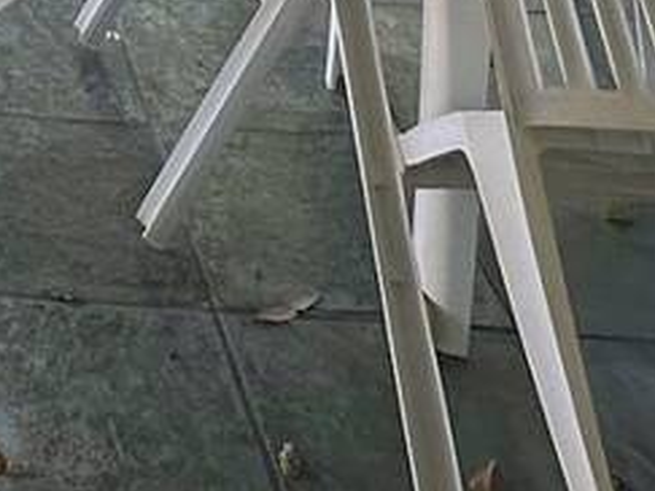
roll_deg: +0.6
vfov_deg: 11.5
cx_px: -402
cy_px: -936
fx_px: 1570
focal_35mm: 83
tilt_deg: +0.4
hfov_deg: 19.6
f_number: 2.2
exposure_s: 1/147
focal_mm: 2.22
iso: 40
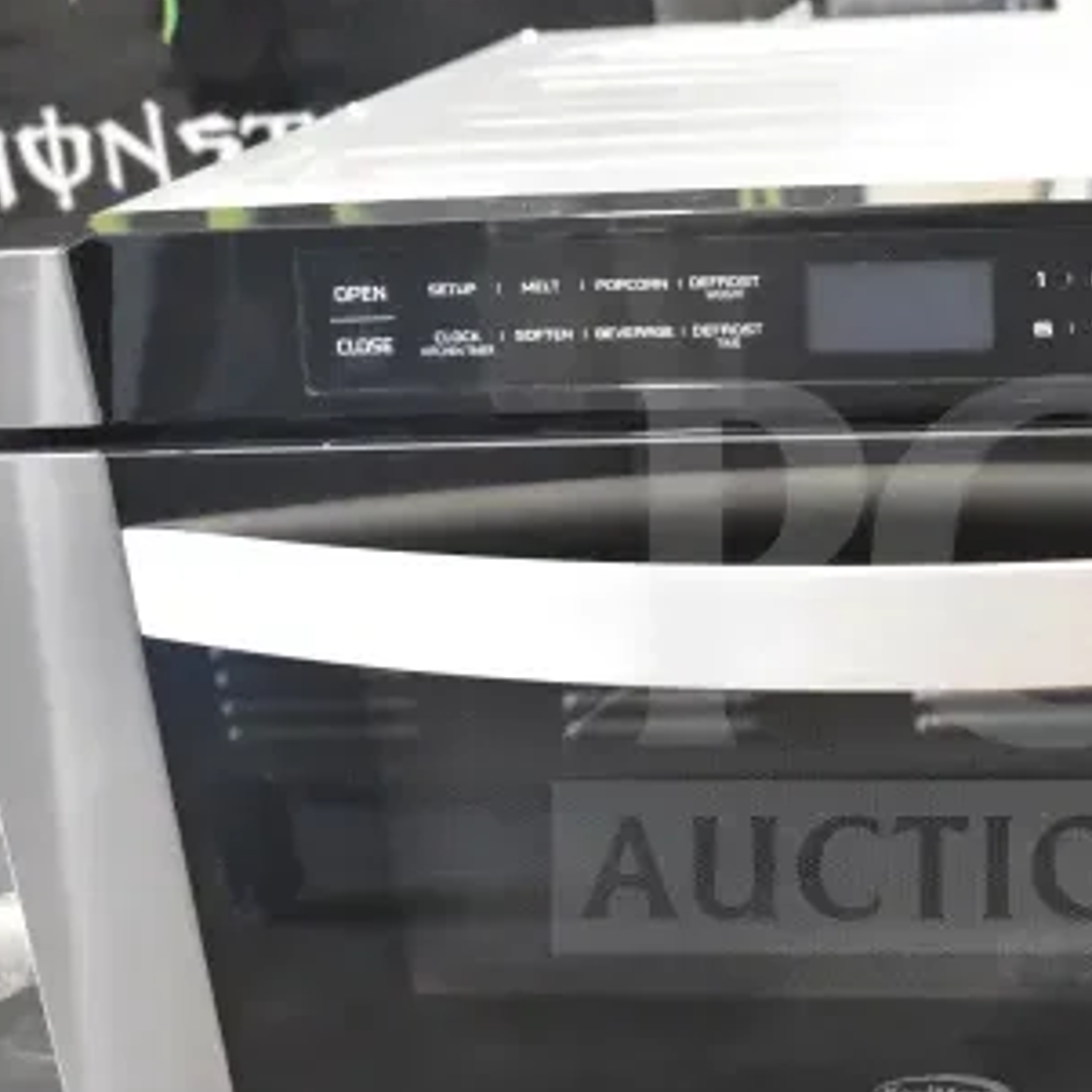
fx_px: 2213
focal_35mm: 62
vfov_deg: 27.6
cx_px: 958
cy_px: 666
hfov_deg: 26.9
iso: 6400
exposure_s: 1/50
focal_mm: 24
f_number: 3.8
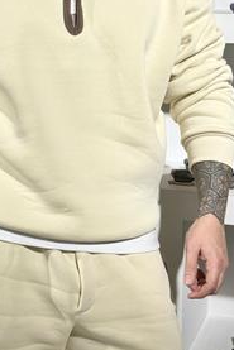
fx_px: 818
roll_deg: -0.9
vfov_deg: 23.8
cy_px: 67
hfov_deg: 16.2
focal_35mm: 84
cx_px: 73
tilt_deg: -4.3
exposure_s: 1/194
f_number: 1.78
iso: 50
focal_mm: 6.76
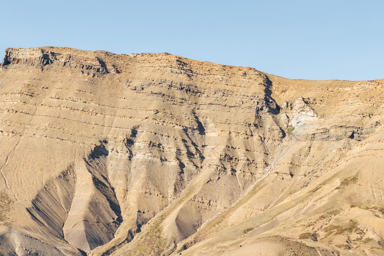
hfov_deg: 15.6
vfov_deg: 10.4
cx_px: 271
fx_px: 1397
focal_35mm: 131
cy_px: 206
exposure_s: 1/4000
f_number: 5
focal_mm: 52
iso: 800
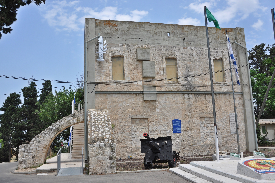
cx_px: 138
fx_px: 252
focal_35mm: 33
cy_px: 92
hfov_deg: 57.3
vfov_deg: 39.9
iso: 200
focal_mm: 22
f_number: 9
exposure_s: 1/320
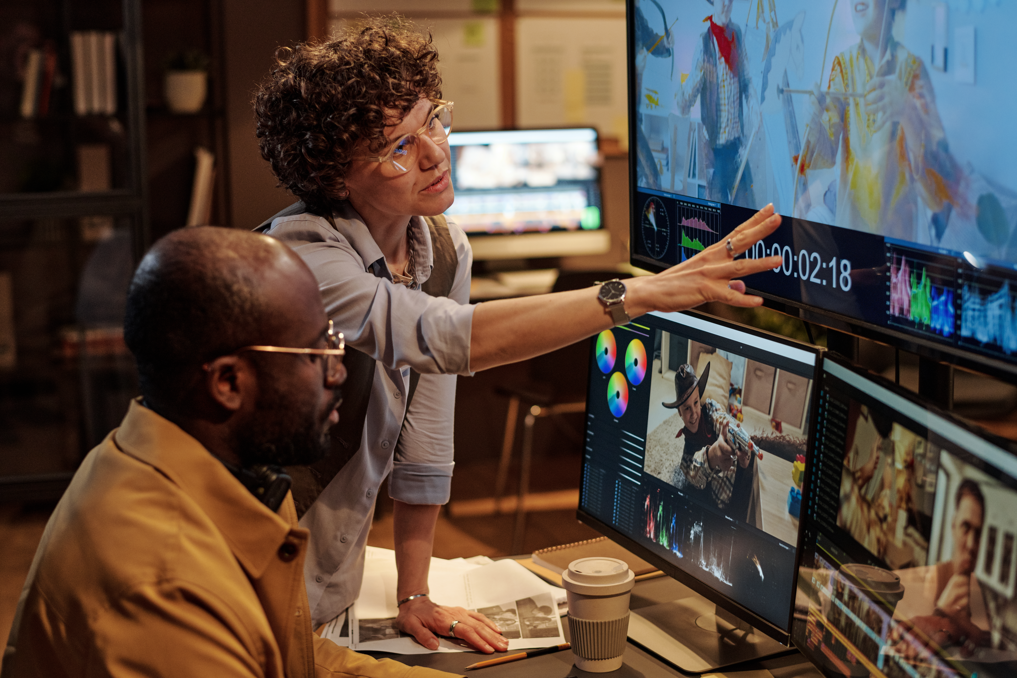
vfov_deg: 23.4
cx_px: 508
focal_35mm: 58
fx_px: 1638
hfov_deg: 34.5
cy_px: 339
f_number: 2.5
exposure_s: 1/125
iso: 800
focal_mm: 58
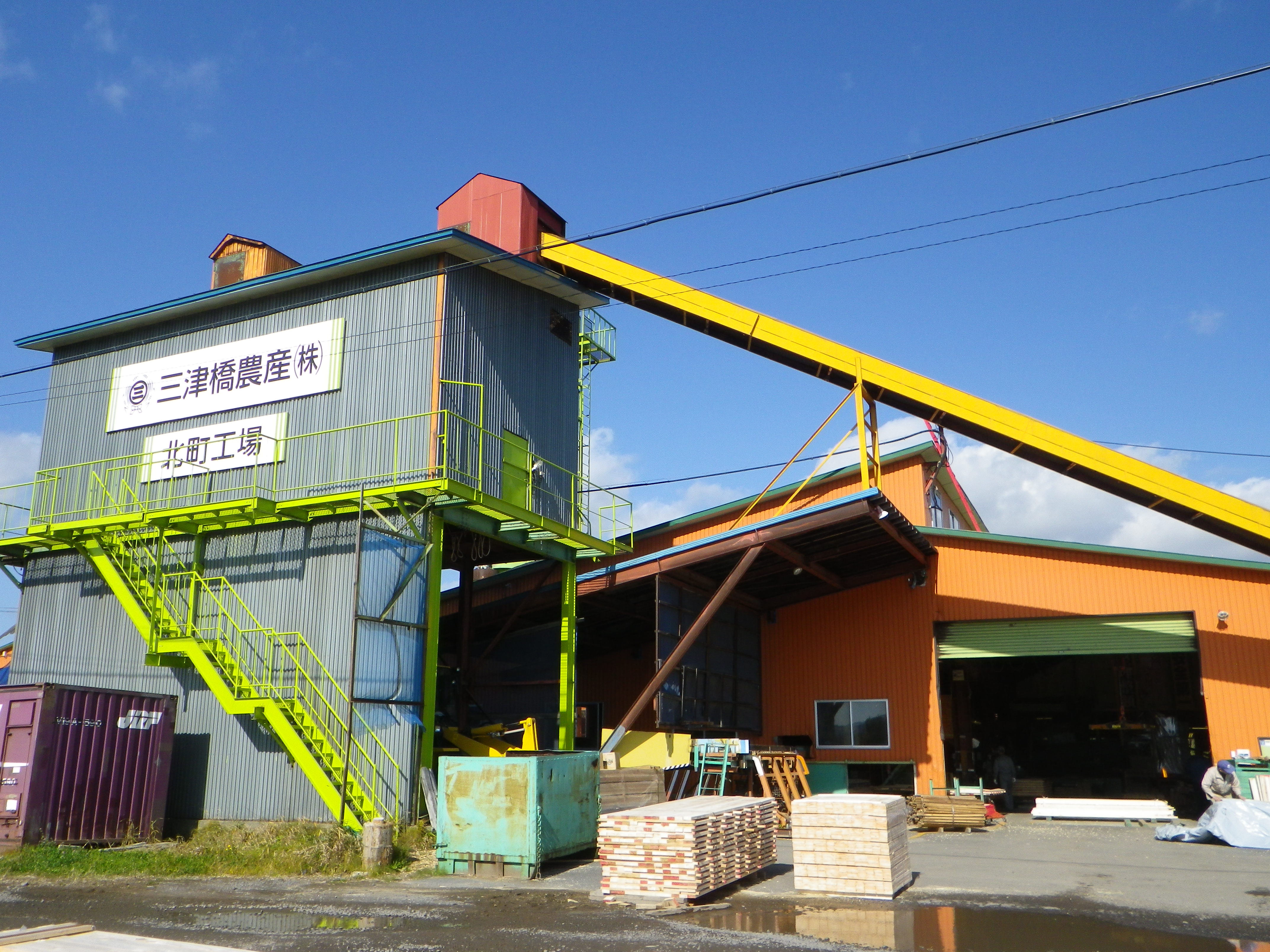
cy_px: 476
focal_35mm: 28
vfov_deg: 49.7
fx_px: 1027
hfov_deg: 63.4
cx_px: 635
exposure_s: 1/800
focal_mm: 5
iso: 100
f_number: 4.2
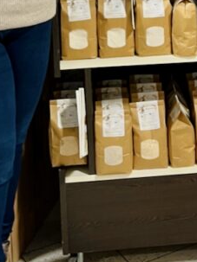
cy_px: -65
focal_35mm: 88
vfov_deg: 20.6
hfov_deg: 16.4
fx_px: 668
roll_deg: +0.9
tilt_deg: -4.6
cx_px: 199
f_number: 1.6
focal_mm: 5.1
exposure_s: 1/50
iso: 100
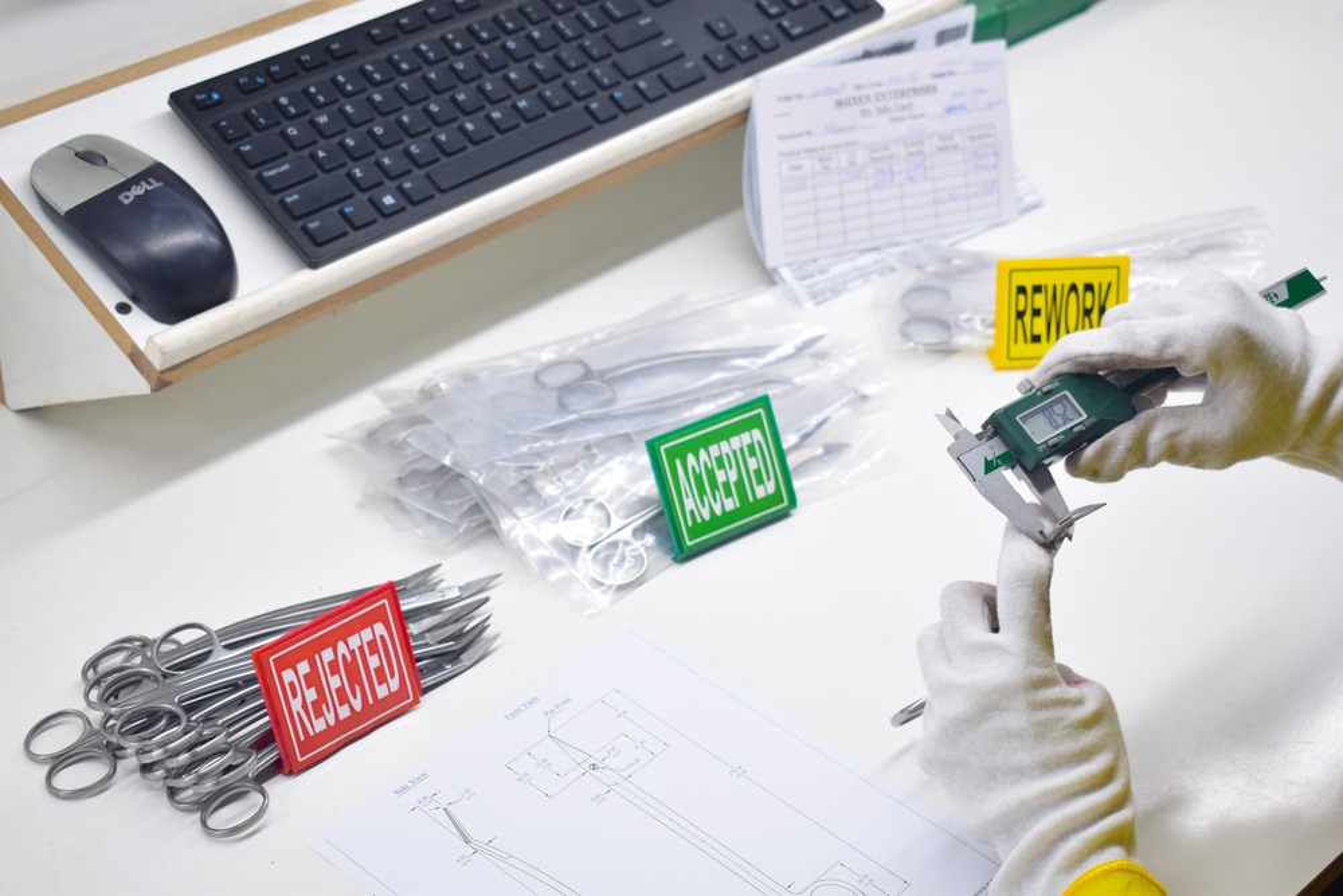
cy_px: 448
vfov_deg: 22.6
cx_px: 672
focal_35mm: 60
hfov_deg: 33.4
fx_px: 2239
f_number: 4.8
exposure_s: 1/160
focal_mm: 40
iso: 320
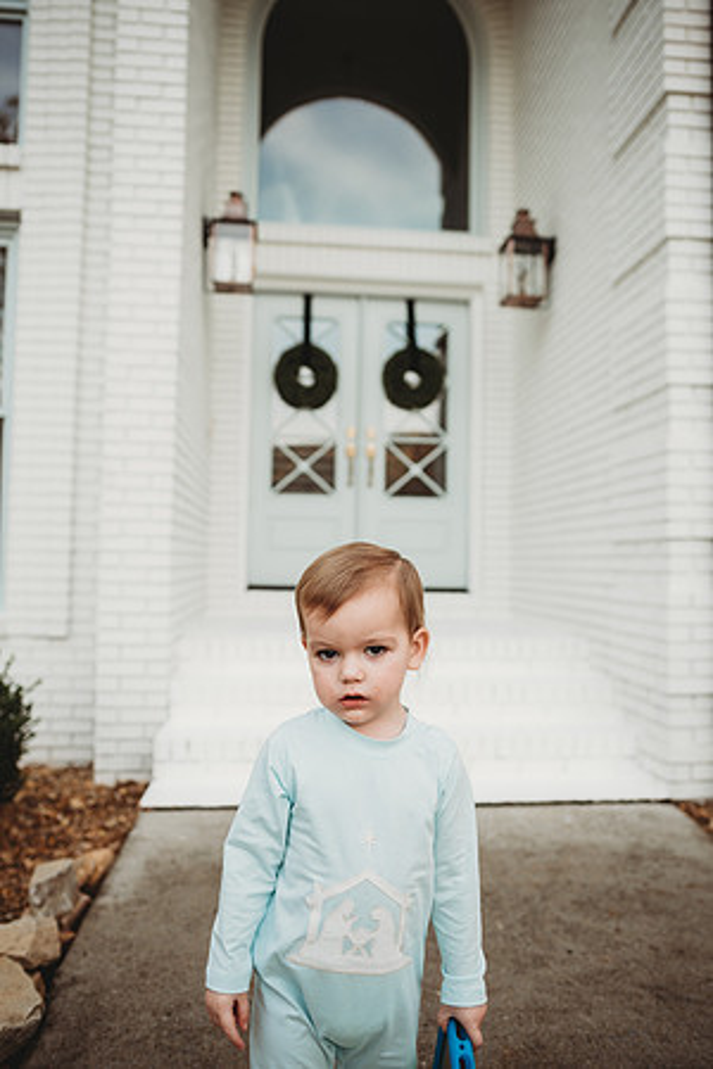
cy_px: 534
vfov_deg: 73.7
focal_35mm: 24
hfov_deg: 53.1
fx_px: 713
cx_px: 356
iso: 100
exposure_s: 1/160
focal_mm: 24
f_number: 2.5
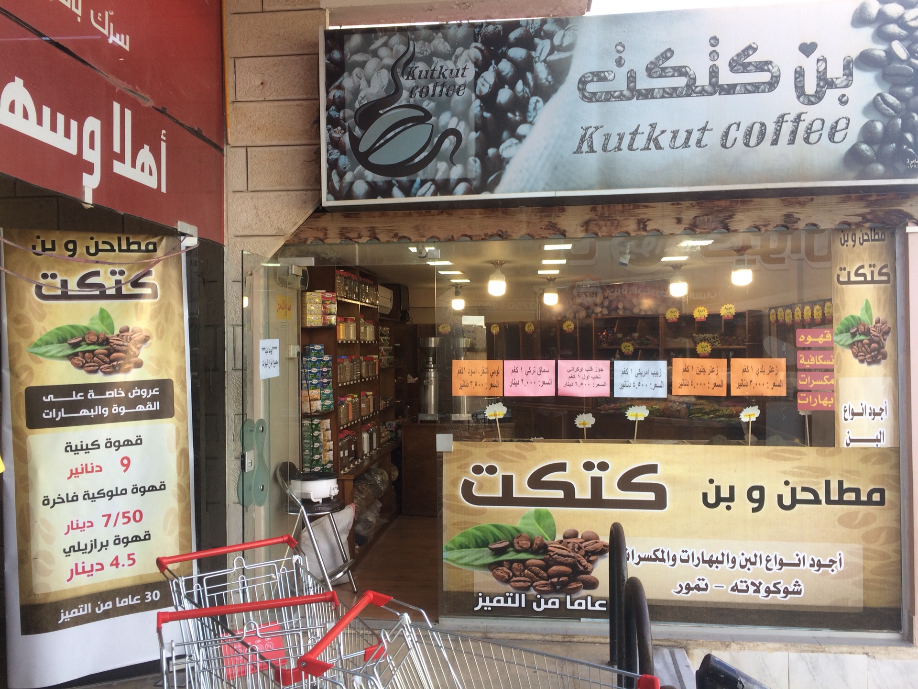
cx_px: 459
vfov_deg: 48.2
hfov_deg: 61.7
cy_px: 344
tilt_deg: +0.2
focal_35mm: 29
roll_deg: +1.6
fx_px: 769
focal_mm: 4.15
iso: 32
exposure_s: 1/125
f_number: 2.2
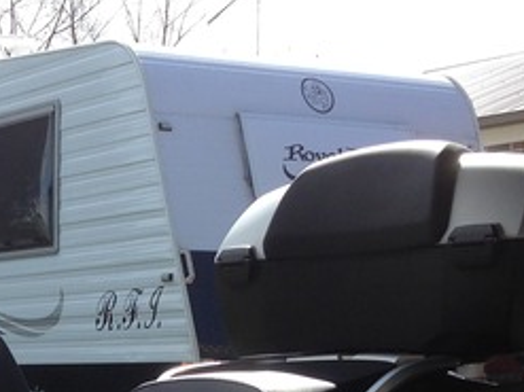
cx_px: -125
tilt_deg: -7.3
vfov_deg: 13.2
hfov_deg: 17.4
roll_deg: -0.3
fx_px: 1619
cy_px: 540
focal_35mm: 107
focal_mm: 4.12
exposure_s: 1/695
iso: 50
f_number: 2.4
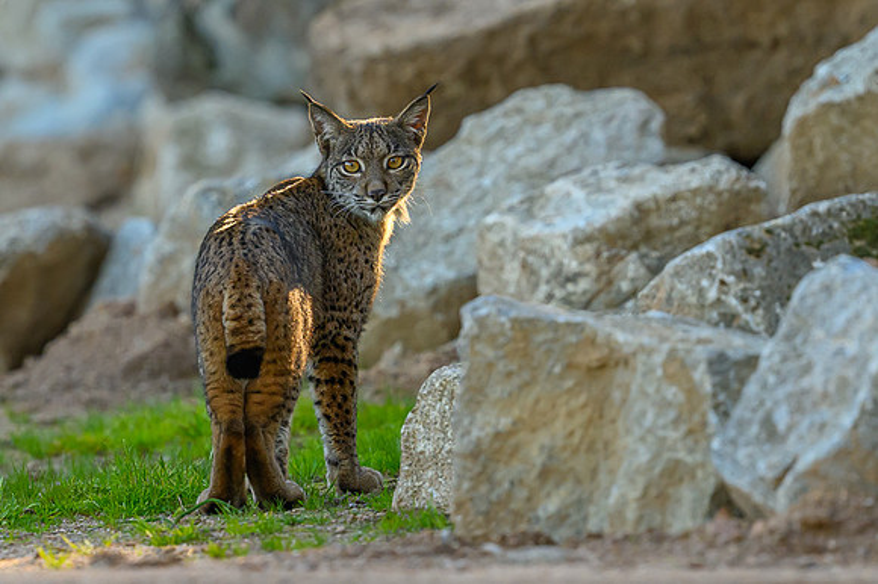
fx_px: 16391
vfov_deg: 2.0
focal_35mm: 672
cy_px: 264
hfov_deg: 3.1
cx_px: 334
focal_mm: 400
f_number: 4
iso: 1000
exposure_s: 1/1600
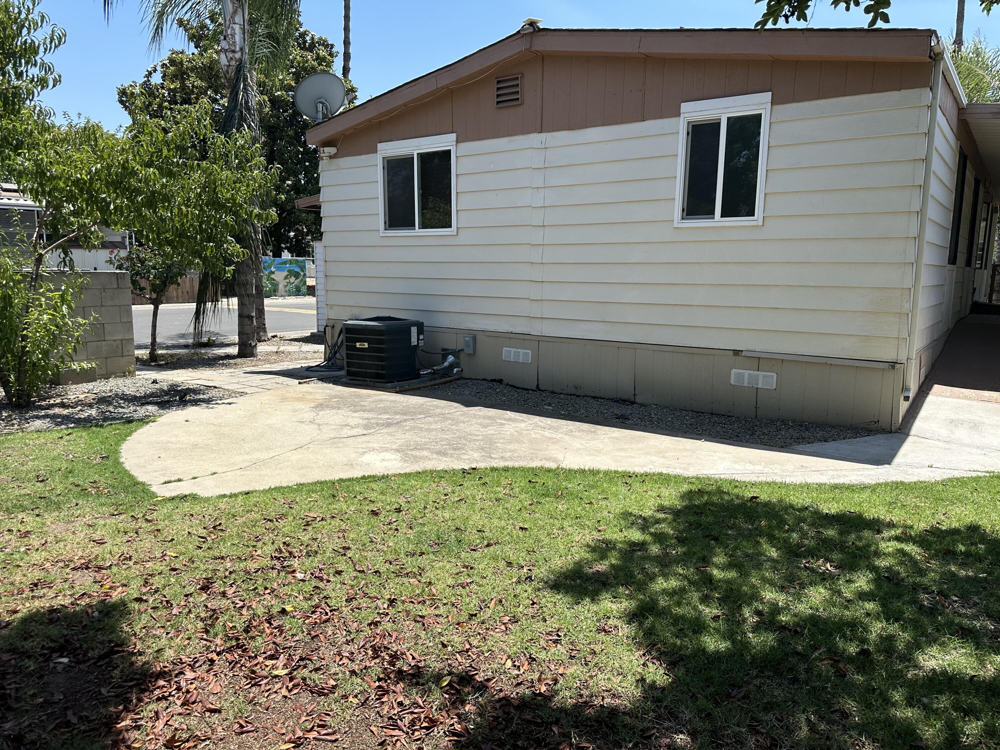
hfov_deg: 71.6
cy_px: 375
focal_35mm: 24
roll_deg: -0.4
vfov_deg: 56.8
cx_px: 500
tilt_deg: -7.9
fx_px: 693
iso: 80
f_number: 1.78
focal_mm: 6.86
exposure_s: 1/3058
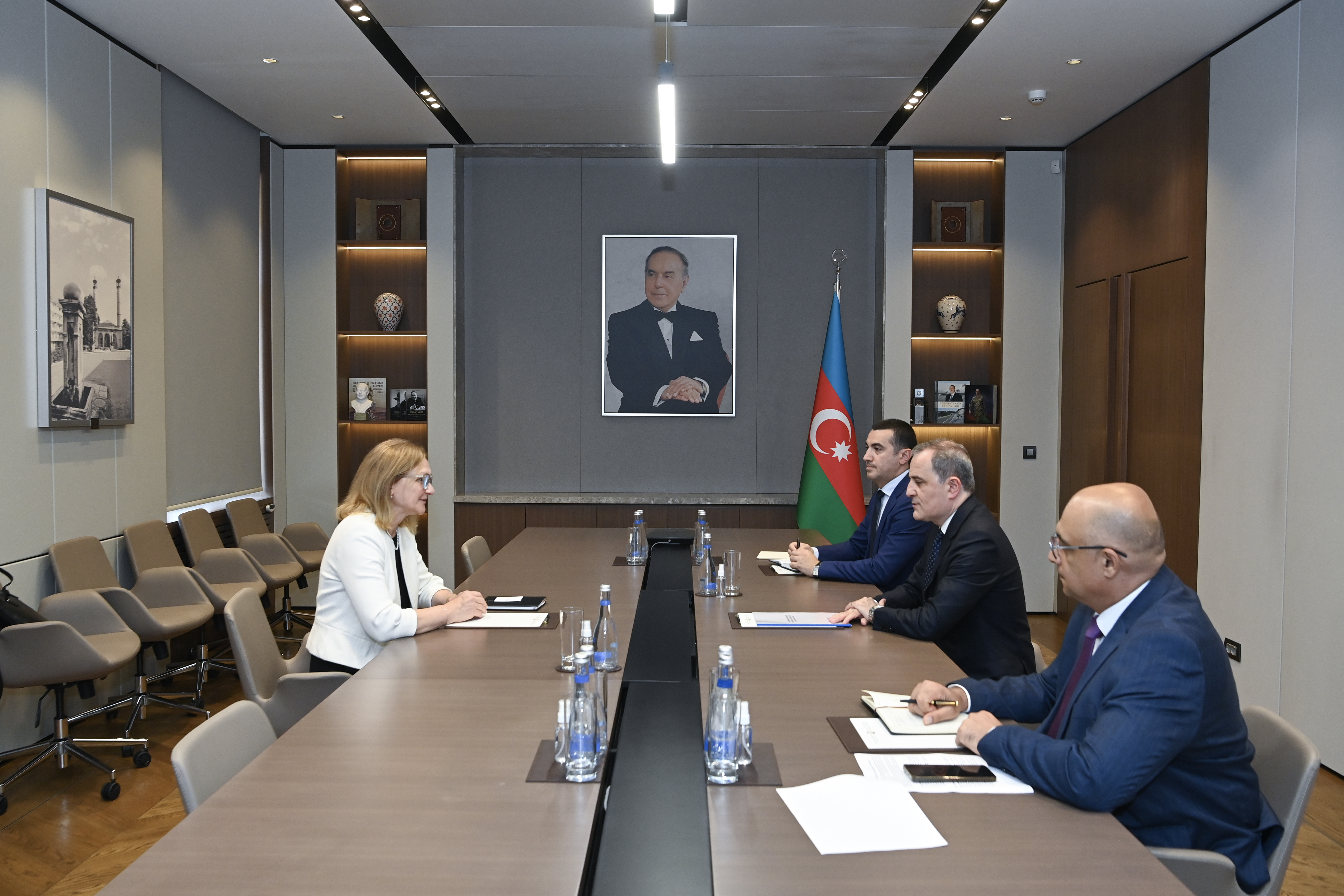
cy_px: 448
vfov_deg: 45.0
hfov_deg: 63.7
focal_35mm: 29
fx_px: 1083
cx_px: 672
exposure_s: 1/100
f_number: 6.3
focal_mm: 29
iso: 1600
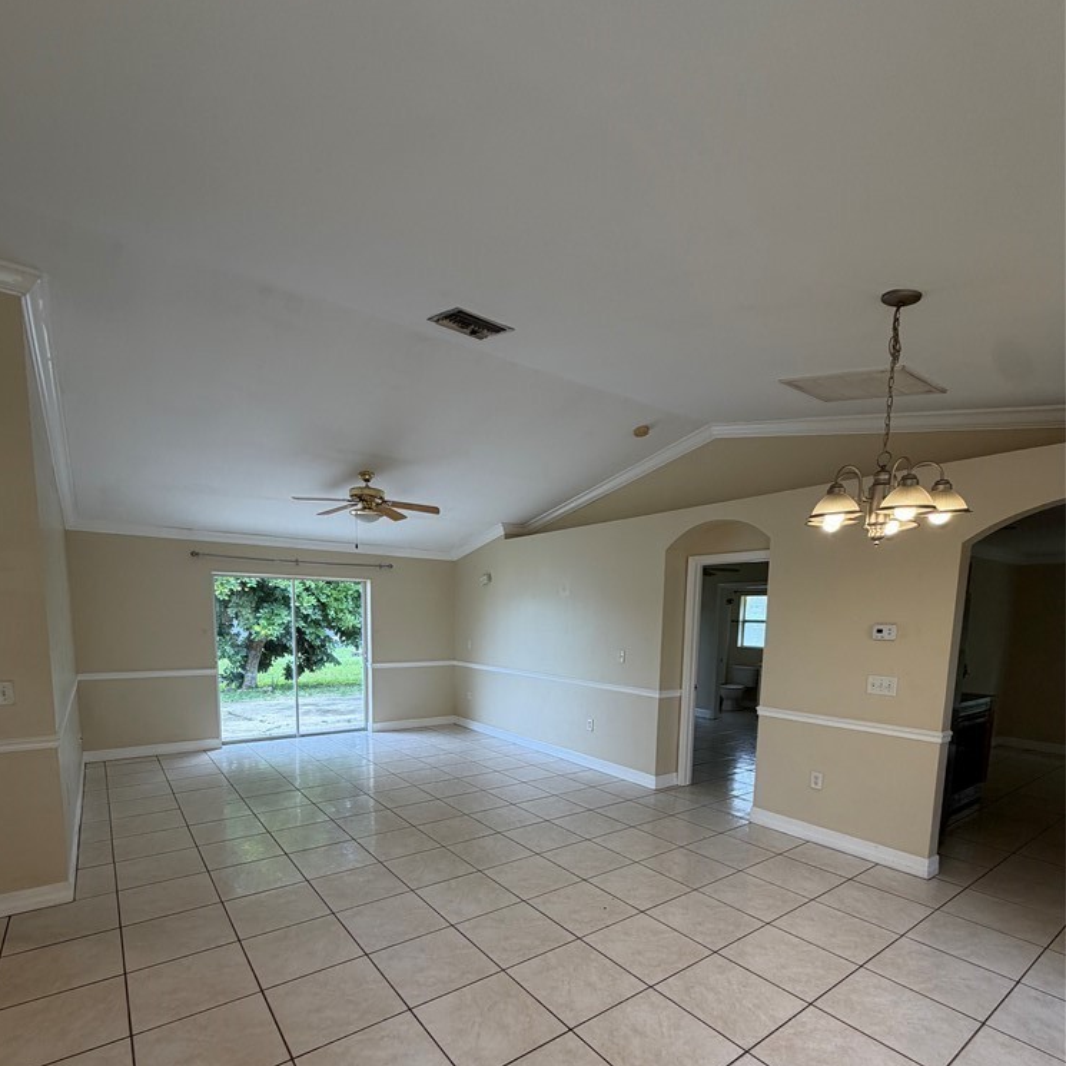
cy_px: 691
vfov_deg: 81.7
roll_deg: -0.4
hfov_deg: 83.9
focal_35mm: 17
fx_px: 592
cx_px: 518
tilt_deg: -7.5
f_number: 2.2
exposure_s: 1/120
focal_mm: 2.22
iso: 100
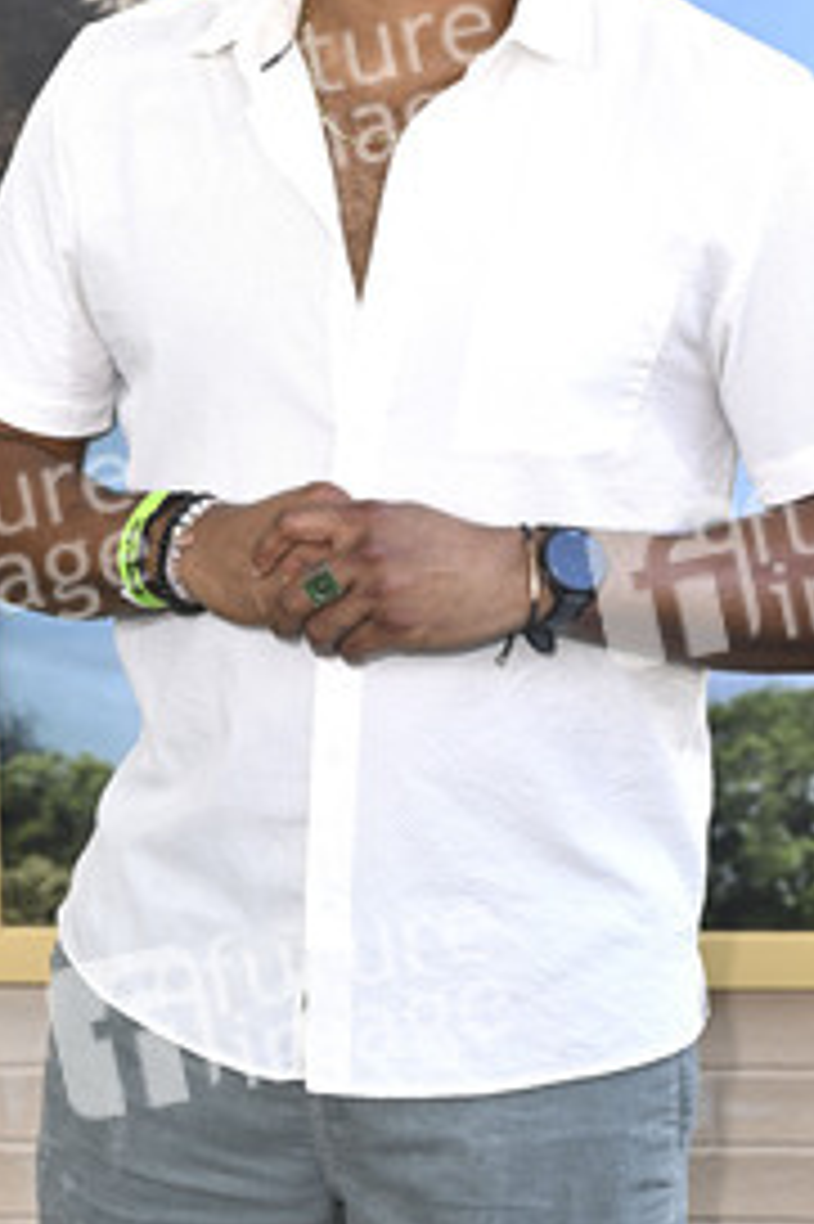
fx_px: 3192
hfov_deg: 14.5
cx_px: 409
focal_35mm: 94
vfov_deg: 21.5
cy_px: 338
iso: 640
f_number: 5.6
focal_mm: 64
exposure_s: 1/250
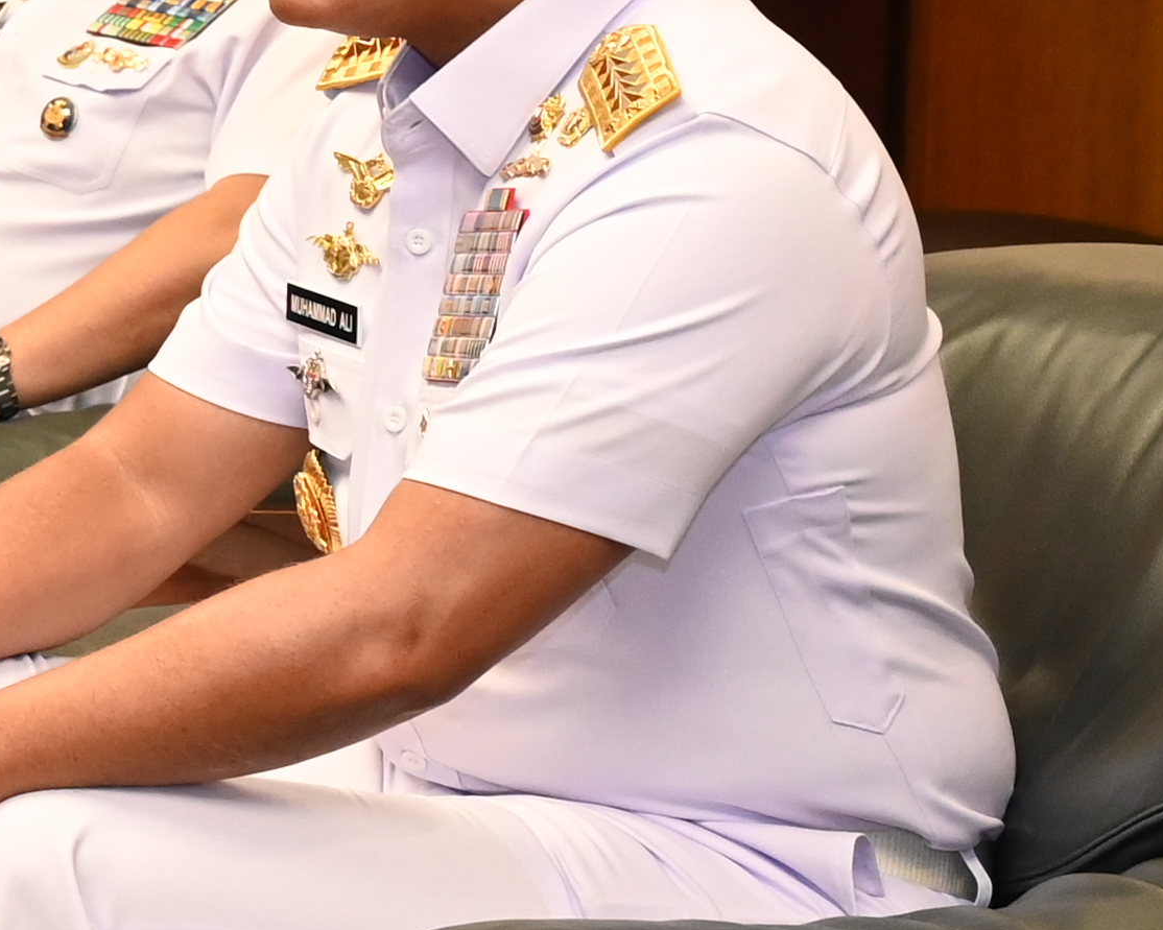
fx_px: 5610
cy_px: -14
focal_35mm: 163
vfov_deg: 9.4
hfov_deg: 10.1
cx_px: -1731
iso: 2500
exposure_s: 1/125
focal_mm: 32
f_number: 5.6
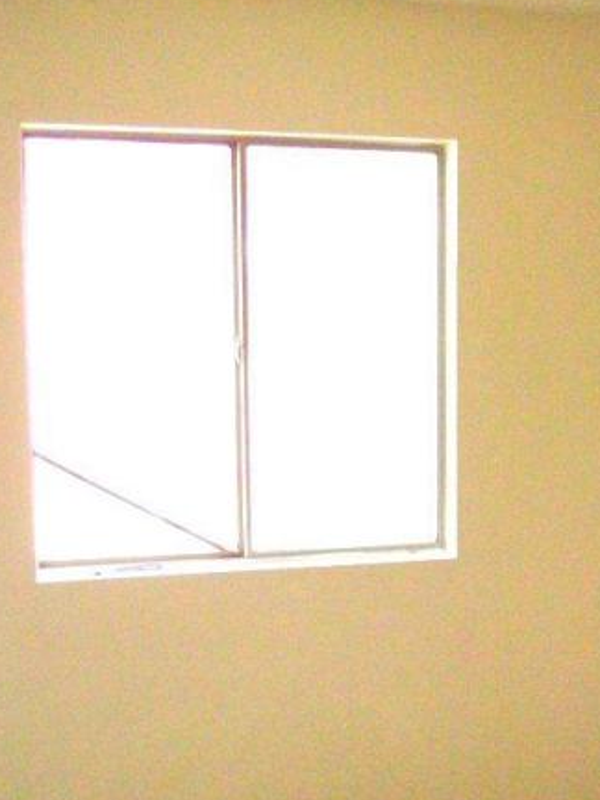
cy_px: 652
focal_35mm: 64
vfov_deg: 29.5
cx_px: 494
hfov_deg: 22.6
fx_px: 1479
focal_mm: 6
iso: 800
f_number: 2.7
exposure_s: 1/400
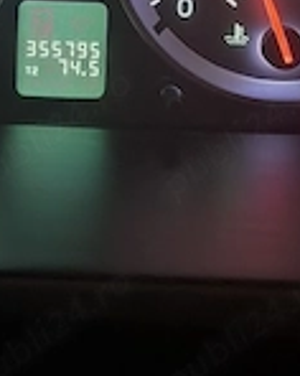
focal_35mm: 111
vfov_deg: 16.8
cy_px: -33
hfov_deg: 13.8
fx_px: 1234
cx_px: 99
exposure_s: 1/5
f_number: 1.65
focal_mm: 6.14
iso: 10000
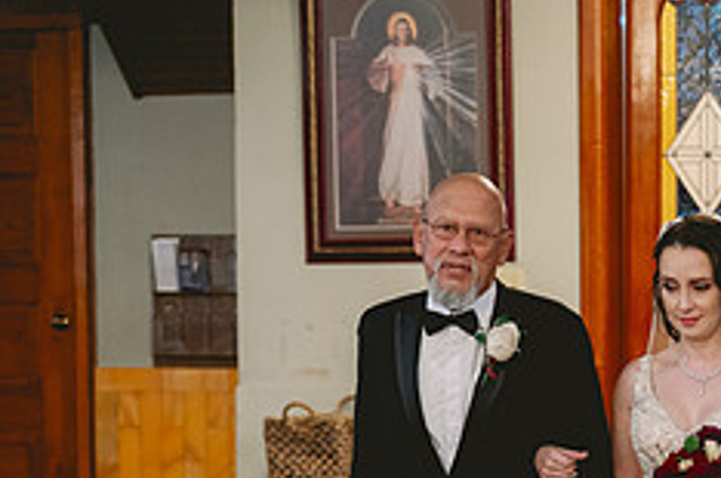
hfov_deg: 14.1
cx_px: 644
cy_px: 527
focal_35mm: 144
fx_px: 2878
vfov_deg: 9.4
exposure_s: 1/250
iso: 2500
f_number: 2.8
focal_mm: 58
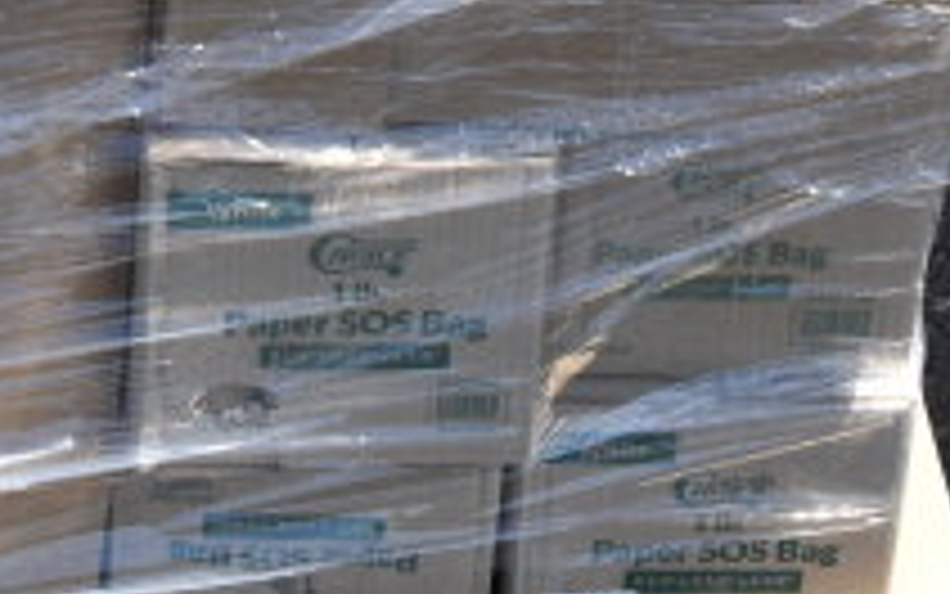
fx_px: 3605
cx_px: 104
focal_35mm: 139
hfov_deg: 14.9
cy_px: -1037
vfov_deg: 8.3
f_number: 8
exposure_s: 1/250
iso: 200
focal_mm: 21
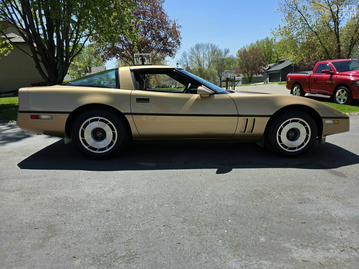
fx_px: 239
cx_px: 180
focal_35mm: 23
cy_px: 134
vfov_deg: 58.9
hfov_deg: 73.9
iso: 80
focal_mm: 6.3
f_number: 1.7
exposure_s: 1/4057
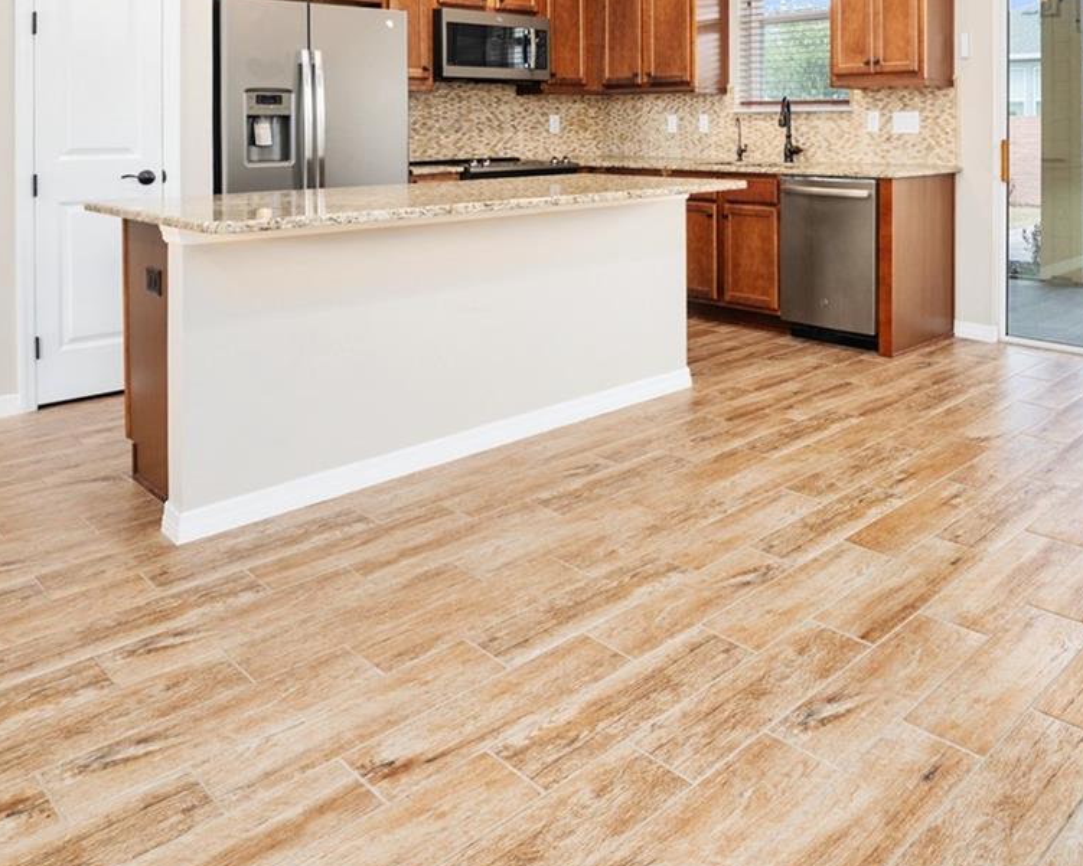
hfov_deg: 59.1
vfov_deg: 47.1
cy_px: 110
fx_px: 898
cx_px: 803
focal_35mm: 28
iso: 400
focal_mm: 14
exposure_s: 1/5
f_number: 7.1
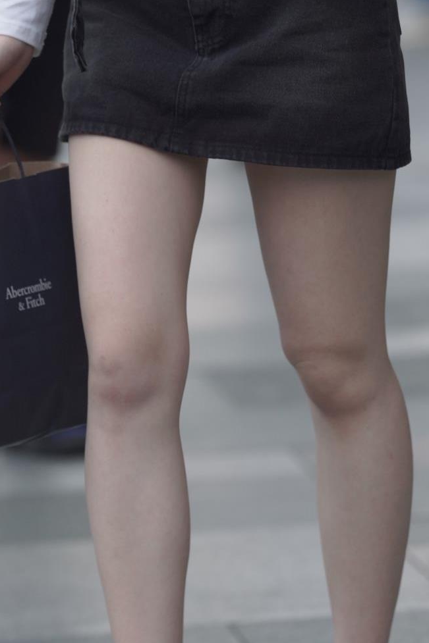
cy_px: 40
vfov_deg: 5.2
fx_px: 7045
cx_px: 235
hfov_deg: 3.5
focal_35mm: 394
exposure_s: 1/400
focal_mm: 135
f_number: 2.8
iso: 500
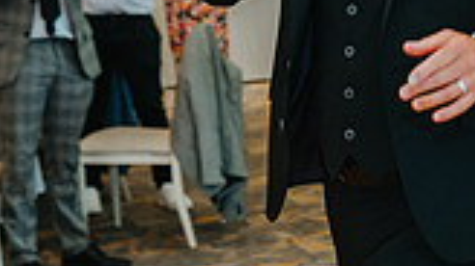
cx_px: 463
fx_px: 1636
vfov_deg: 9.3
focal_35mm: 130
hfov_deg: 16.2
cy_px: 74
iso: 1600
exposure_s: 1/125
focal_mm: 35
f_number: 2.8
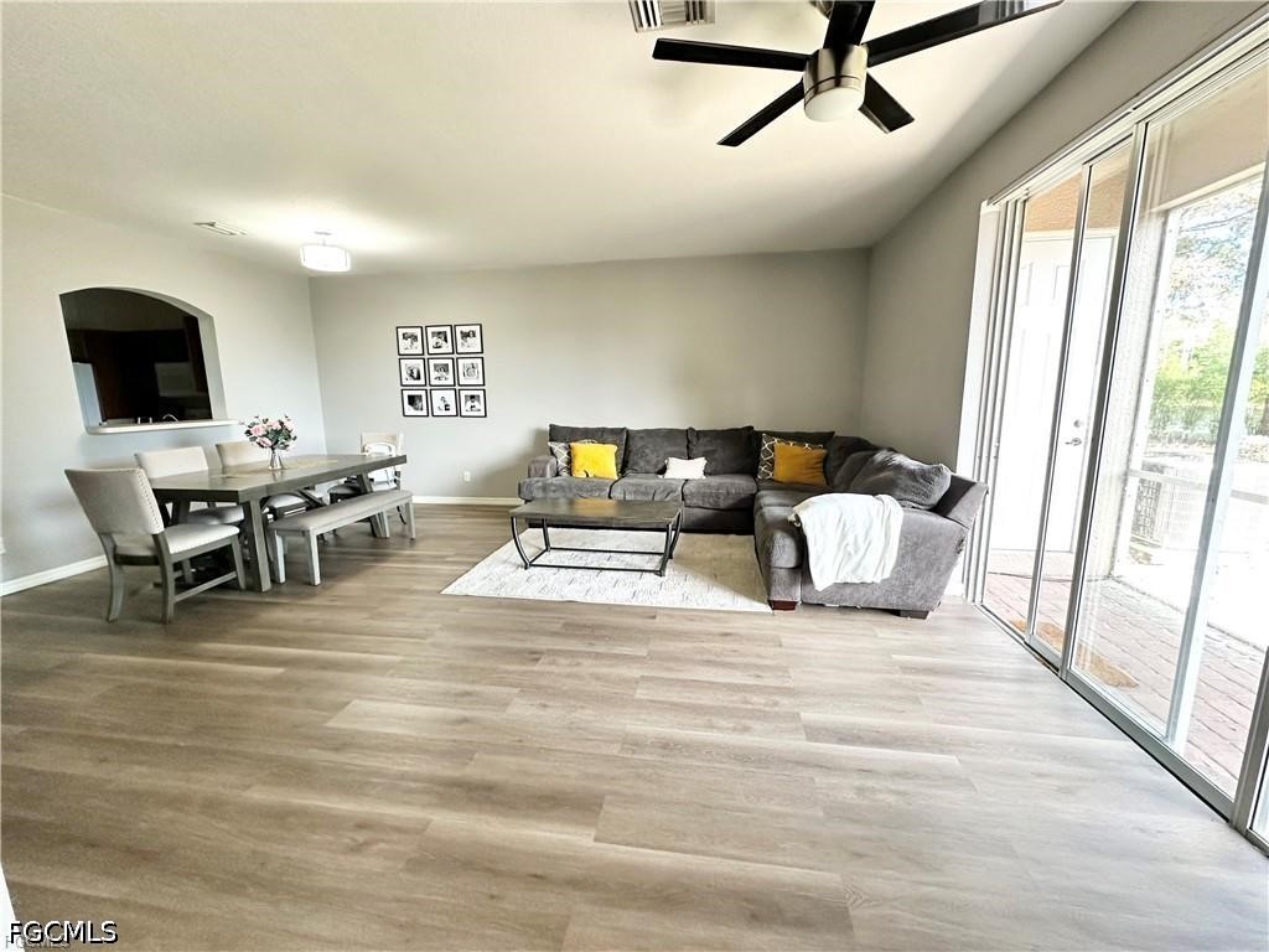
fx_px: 513
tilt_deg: -9.2
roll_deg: +0.7
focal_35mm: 14
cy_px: 476
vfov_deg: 85.7
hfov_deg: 102.1
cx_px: 634
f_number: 2.2
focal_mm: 2.22
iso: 250
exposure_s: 1/60
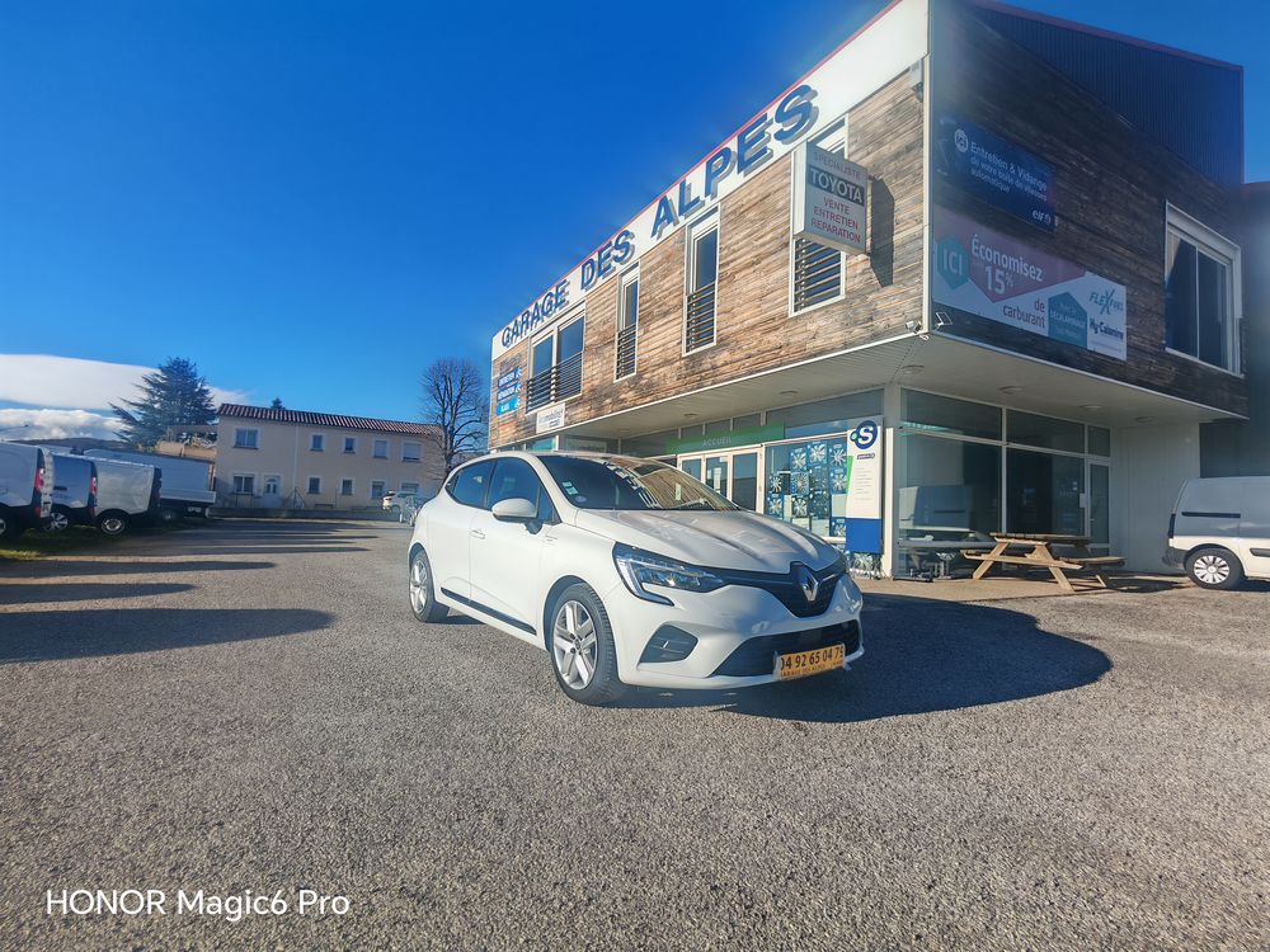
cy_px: 476
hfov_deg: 91.0
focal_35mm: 17
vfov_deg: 74.7
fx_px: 624
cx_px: 635
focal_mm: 1.82
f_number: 2
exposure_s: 1/1300
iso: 50
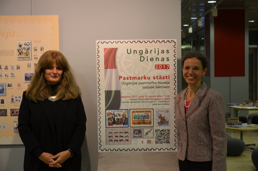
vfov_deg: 25.6
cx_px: 129
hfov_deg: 37.9
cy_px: 86
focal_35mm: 52
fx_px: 375
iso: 640
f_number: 4.5
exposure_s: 1/60
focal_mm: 35
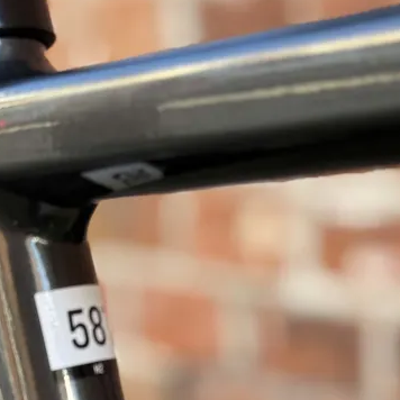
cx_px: 165
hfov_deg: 13.7
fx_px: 1660
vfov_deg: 13.5
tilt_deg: -13.0
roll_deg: +0.6
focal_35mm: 127
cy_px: 430
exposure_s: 1/121
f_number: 1.78
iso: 80
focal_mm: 6.76
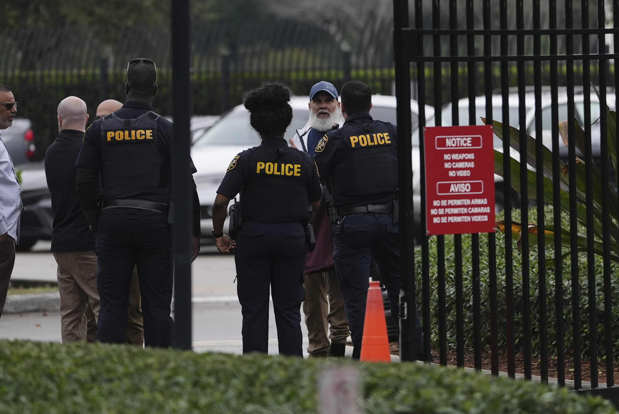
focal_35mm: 369
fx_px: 6350
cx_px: 269
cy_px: 163
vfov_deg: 3.7
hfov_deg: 5.6
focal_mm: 200
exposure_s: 1/3200
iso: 800
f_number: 2.8
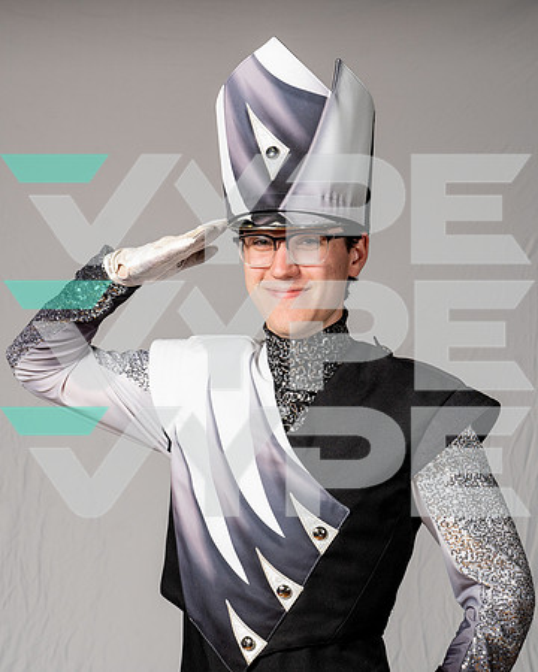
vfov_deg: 19.5
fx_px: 1961
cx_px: 238
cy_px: 336
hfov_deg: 15.6
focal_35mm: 99
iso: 250
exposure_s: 1/250
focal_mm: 70
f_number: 7.1
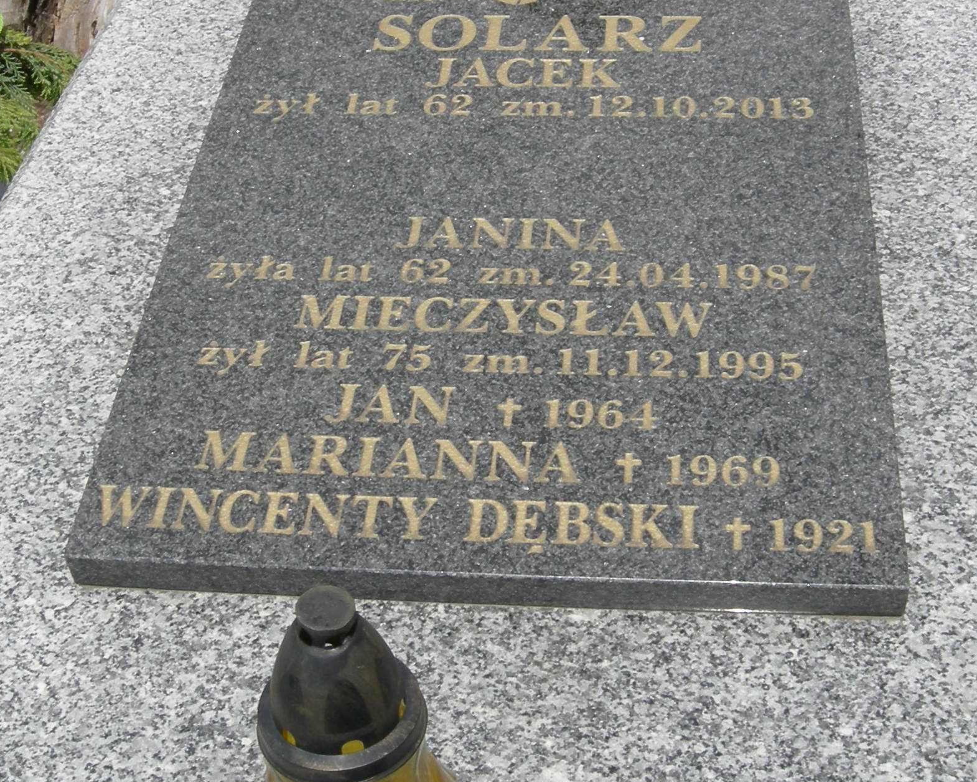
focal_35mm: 58
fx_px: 1677
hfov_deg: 32.5
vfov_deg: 26.1
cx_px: 483
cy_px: 266
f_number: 7.6
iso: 64
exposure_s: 1/304
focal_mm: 7.5
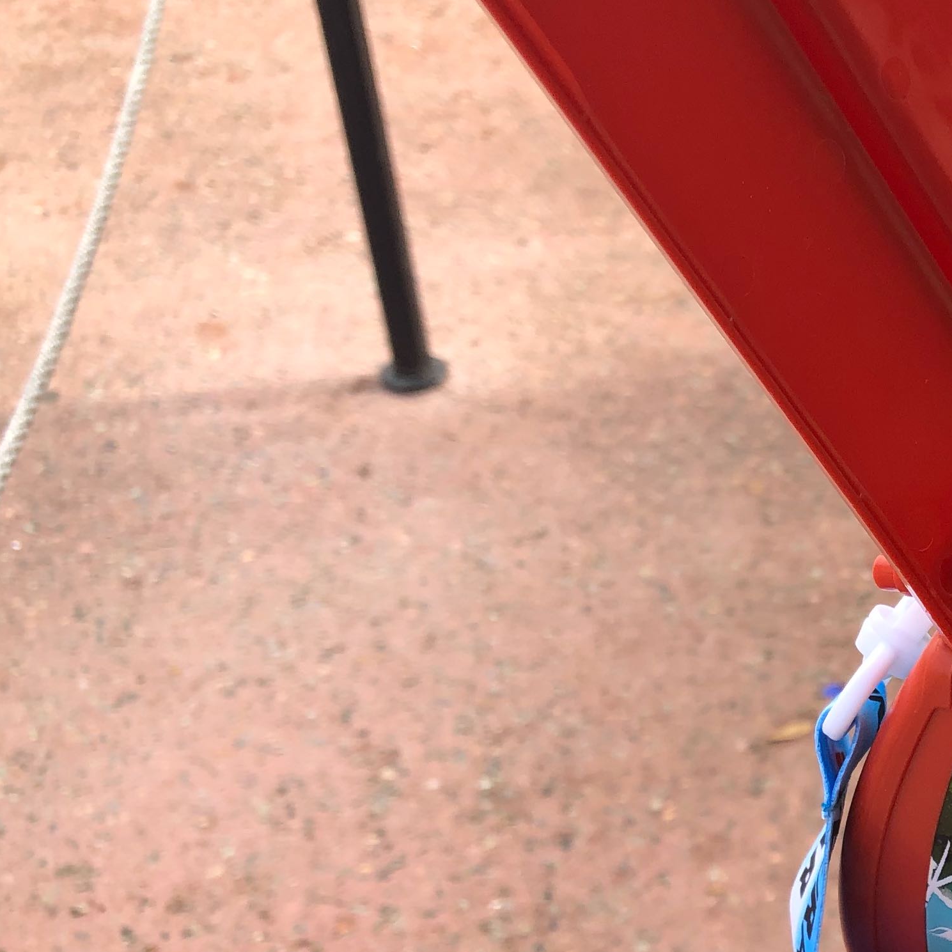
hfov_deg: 23.2
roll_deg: -6.6
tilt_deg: -41.0
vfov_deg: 25.5
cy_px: 660
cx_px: 1195
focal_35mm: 67
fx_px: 2085
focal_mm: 3.99
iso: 20
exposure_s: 1/390
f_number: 1.8
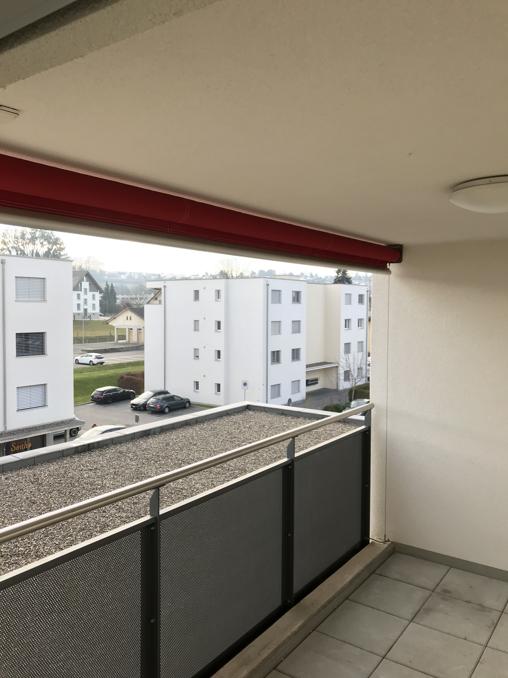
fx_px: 548
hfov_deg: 49.7
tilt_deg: -2.6
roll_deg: -0.8
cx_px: 254
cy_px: 339
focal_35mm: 28
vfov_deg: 63.4
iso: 20
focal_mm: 3.99
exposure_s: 1/182
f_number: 1.8
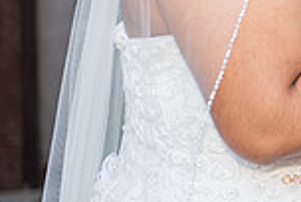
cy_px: -114
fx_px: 2295
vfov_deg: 5.0
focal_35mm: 274
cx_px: 513
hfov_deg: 7.3
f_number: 3.2
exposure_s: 1/250
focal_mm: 70
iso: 500
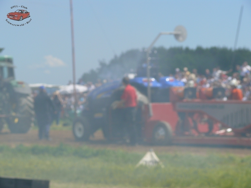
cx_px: 126
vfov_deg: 7.8
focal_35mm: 190
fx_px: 1378
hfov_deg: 10.4
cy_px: 94
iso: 100
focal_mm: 40.2
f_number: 7.1
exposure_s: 1/500
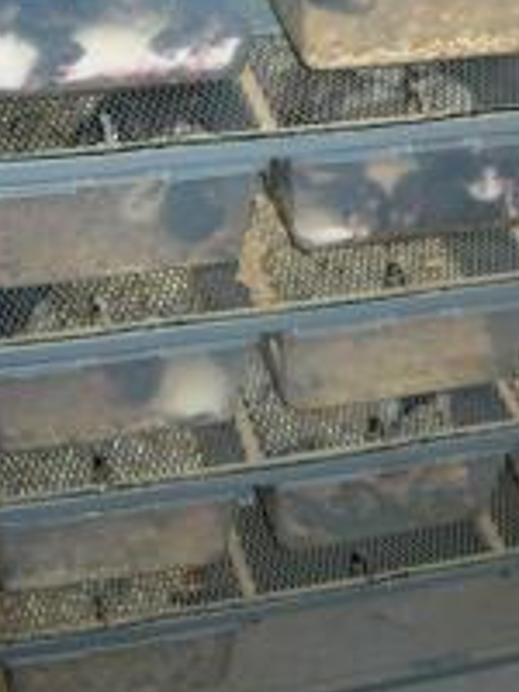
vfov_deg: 22.2
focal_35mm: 85
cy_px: 10
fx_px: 1699
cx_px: 436
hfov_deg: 17.2
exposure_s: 1/60.1
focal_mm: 7.8
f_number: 2.8
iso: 67
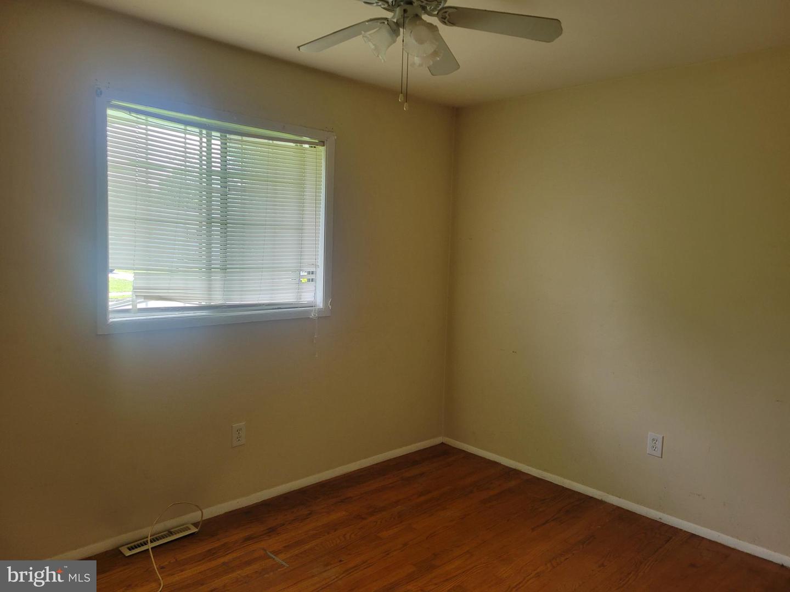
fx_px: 593
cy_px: 296
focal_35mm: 26
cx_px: 395
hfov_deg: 67.3
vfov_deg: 53.1
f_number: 1.8
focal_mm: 5.4
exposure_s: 1/120
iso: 125
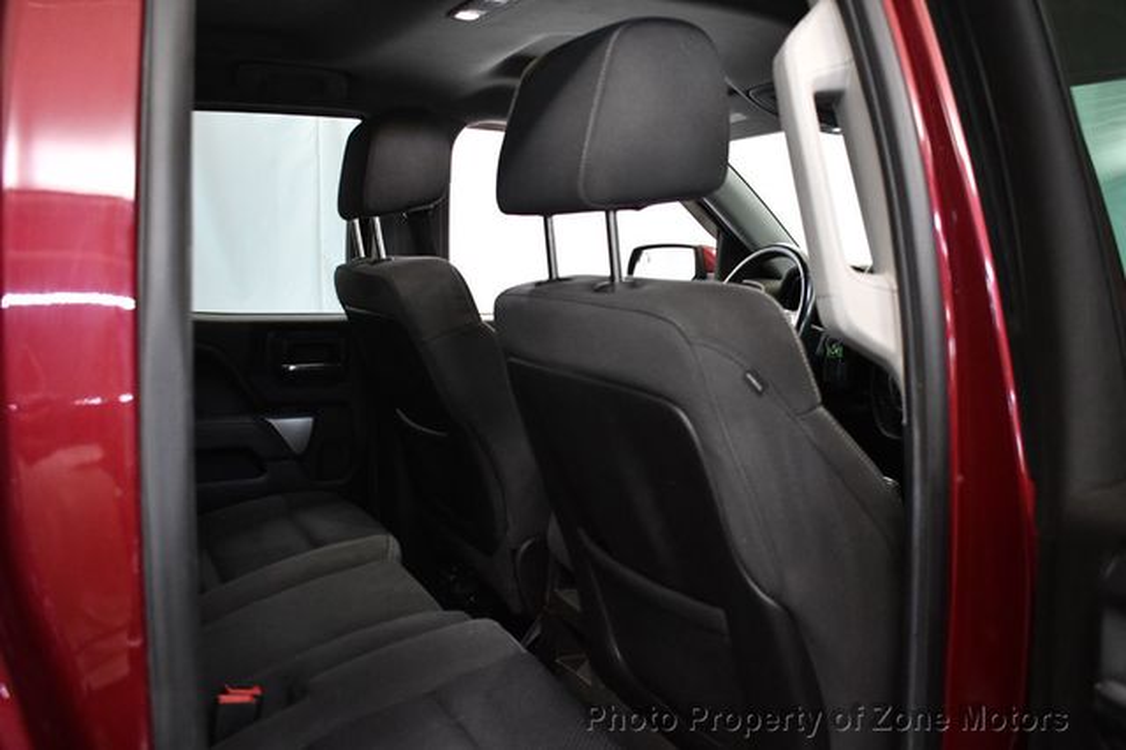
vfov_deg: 42.3
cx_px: 563
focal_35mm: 31
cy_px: 375
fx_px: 969
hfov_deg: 60.3
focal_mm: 21
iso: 3200
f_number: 3.8
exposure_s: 1/80
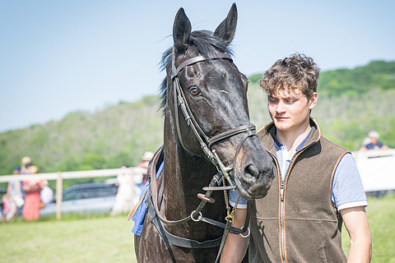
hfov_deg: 11.0
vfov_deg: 7.4
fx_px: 2041
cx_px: 257
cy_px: 143
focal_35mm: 186
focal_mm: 79
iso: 400
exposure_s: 1/3200
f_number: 4
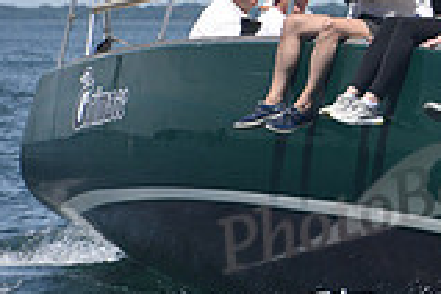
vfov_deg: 2.0
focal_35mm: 694
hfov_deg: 3.0
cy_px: 18
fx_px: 8501
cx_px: 754
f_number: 8
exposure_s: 1/800
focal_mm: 190
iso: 320
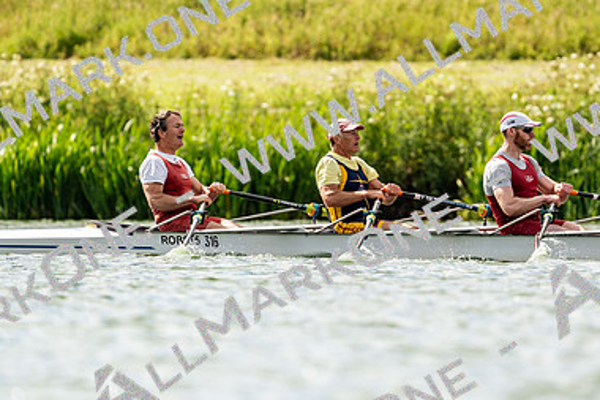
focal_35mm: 763
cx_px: 415
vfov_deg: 1.8
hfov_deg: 2.7
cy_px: 189
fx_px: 12711
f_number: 6.3
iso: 320
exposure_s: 1/2000
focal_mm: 500
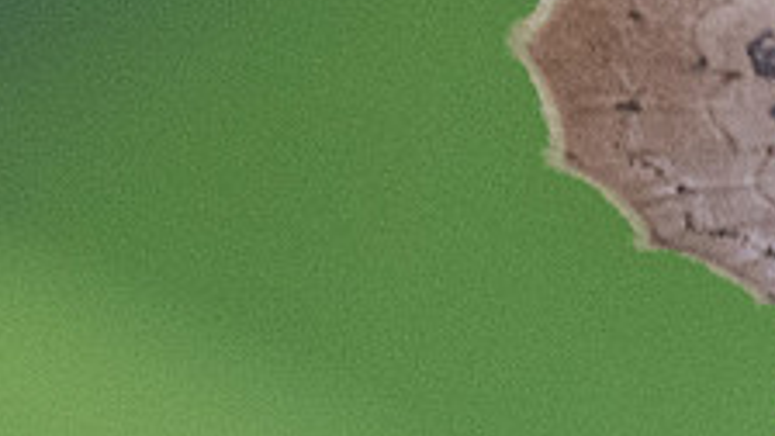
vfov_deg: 0.6
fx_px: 43299
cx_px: 1208
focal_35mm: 2107
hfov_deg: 1.0
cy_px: 38
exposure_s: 1/320
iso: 800
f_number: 4.5
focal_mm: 150
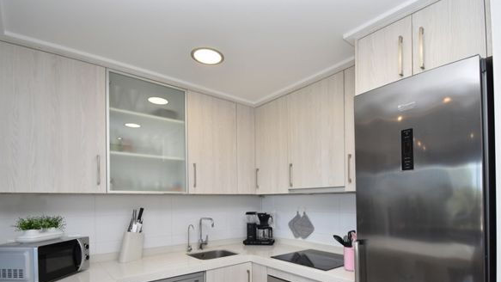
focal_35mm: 19
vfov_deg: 56.3
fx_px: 252
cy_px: 200
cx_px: 275
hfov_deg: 89.3
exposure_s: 1/250
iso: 500
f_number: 4.5
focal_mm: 10
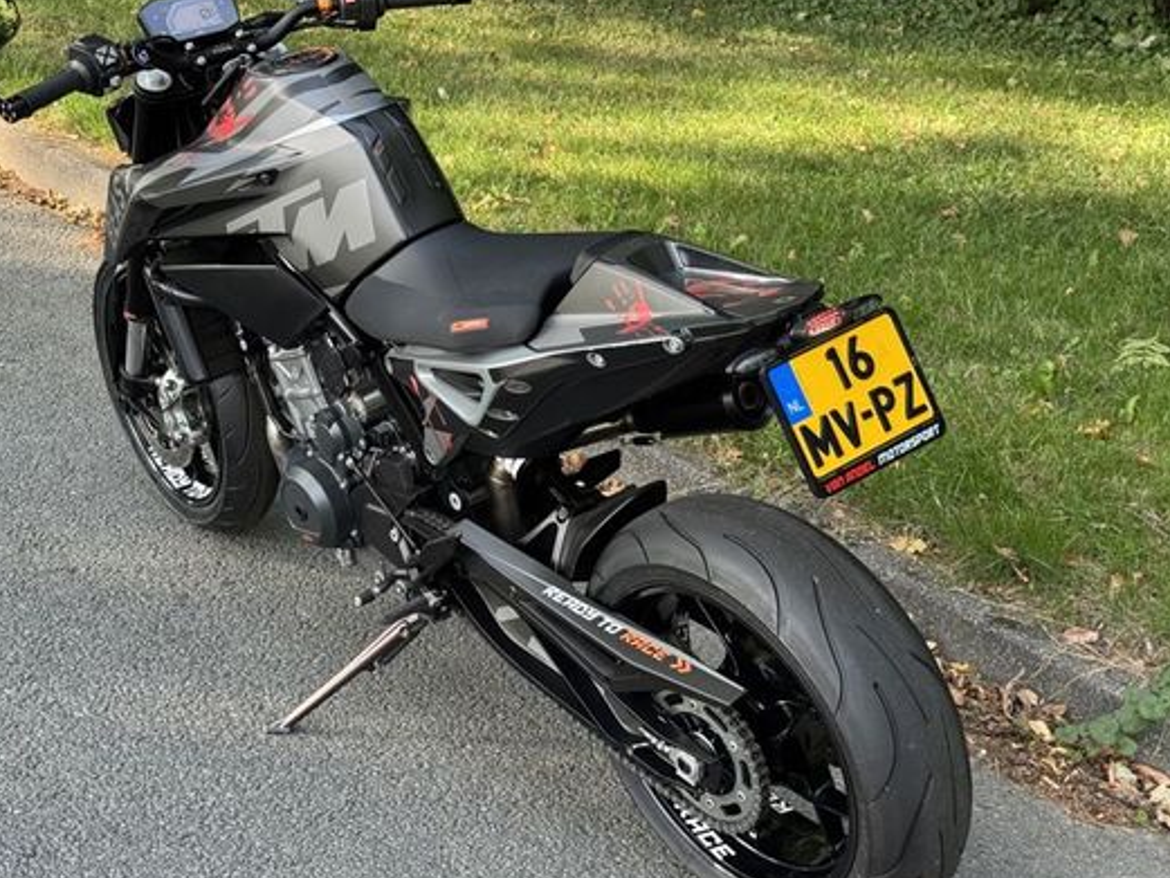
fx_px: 1995
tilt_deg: -21.2
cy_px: 404
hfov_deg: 32.6
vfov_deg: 24.8
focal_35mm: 59
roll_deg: -2.3
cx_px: 454
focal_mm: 6.76
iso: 64
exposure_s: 1/203
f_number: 1.78
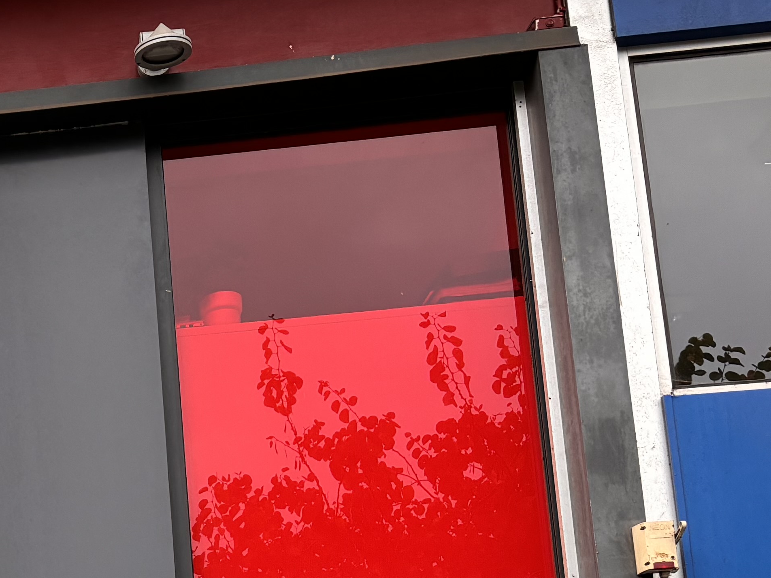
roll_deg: +1.1
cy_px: 730
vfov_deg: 17.8
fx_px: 1737
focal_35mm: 78
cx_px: -335
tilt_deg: +10.6
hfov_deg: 21.6
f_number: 1.6
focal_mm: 5.96
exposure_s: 1/373
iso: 50
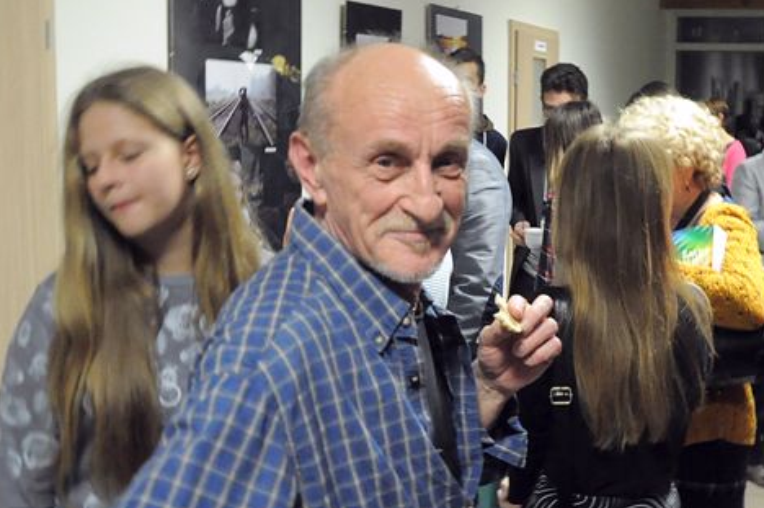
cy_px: 236
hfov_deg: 39.3
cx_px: 576
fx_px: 1039
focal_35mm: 49
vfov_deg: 27.5
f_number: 3.5
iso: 3200
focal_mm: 18
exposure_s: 1/50
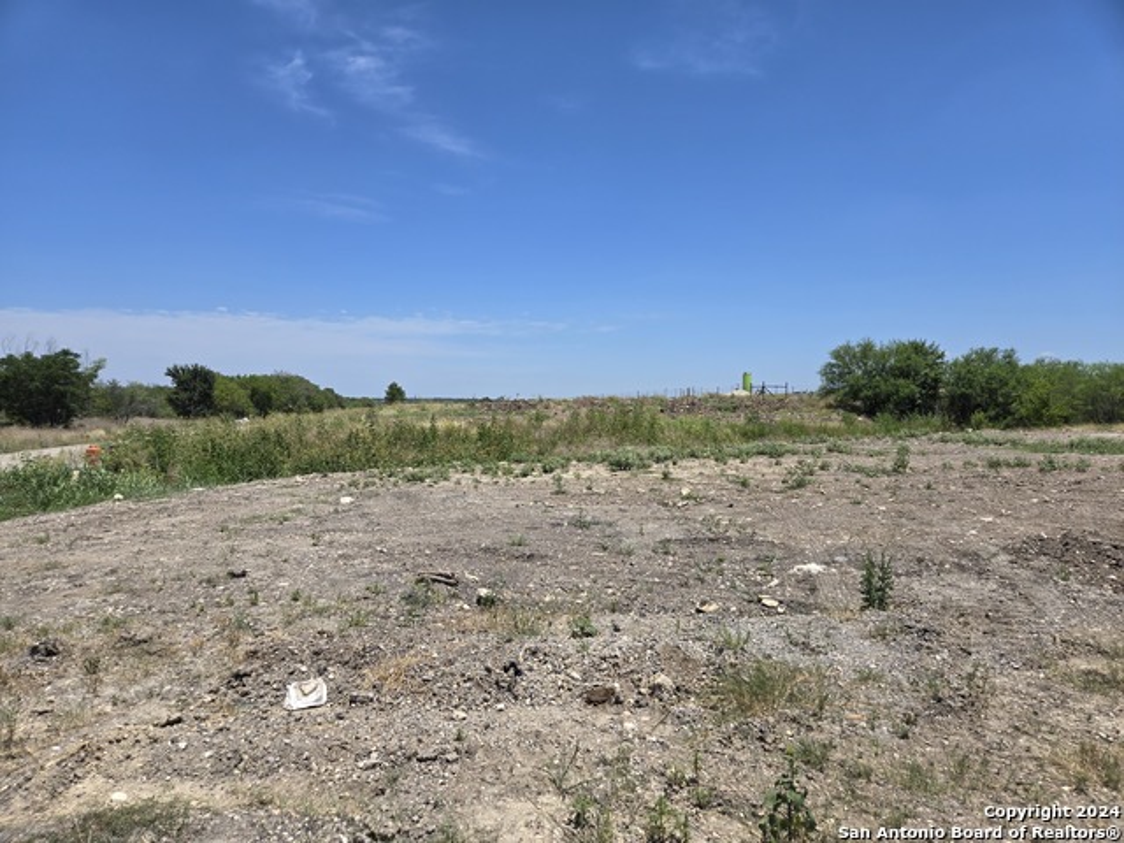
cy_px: 422
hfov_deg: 73.9
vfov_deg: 58.9
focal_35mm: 23
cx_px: 562
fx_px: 747
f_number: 1.8
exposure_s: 1/2565
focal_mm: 5.4
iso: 25
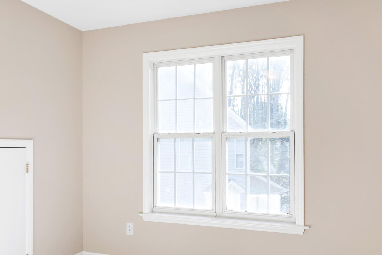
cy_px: 145
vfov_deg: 41.0
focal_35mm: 32
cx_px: 170
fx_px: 340
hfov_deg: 58.6
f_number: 8
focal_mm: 10
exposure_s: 1/15
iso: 100
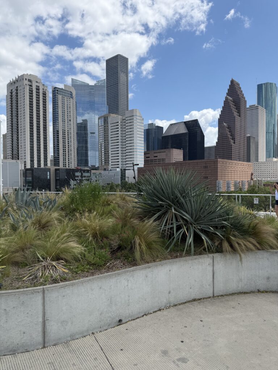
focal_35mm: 24
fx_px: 257
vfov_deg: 71.6
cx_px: 139
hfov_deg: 56.8
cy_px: 185
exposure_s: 1/4673
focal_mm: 6.76
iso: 80
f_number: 1.78
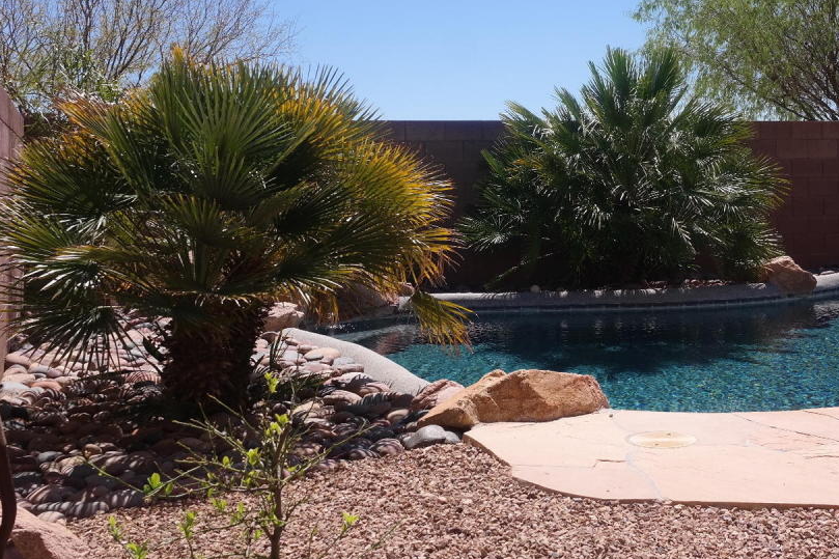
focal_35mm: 47
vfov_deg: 28.4
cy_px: 165
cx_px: 512
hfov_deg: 41.7
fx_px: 1095
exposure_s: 1/320
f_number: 7.1
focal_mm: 22
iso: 100
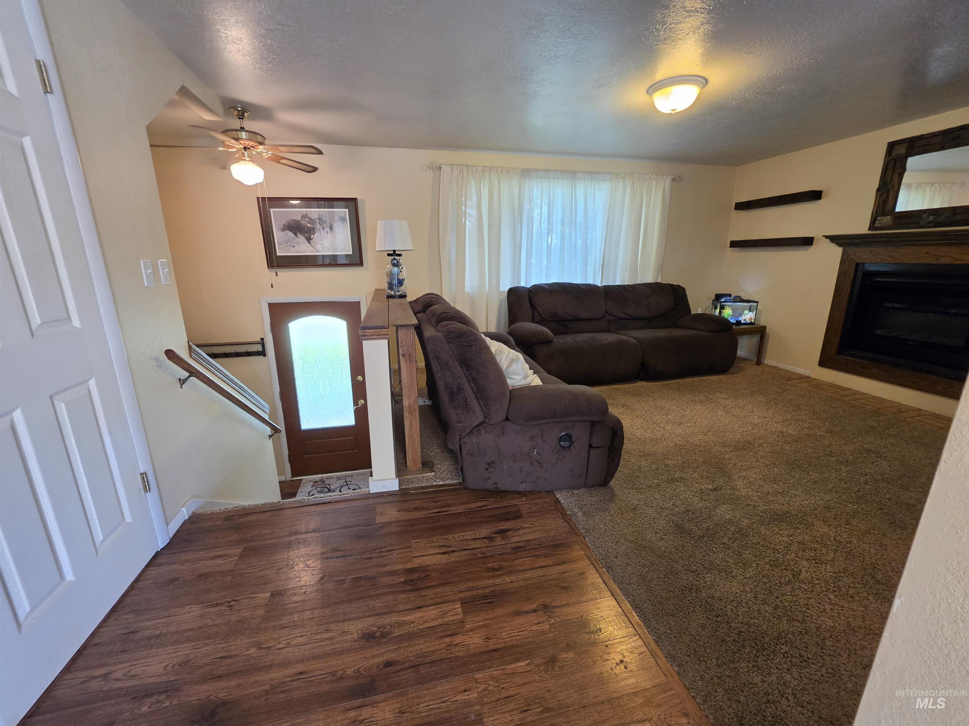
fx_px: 364
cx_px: 484
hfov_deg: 106.2
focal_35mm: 13
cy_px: 363
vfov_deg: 89.9
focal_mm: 2.2
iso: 320
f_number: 1.9
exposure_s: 1/120
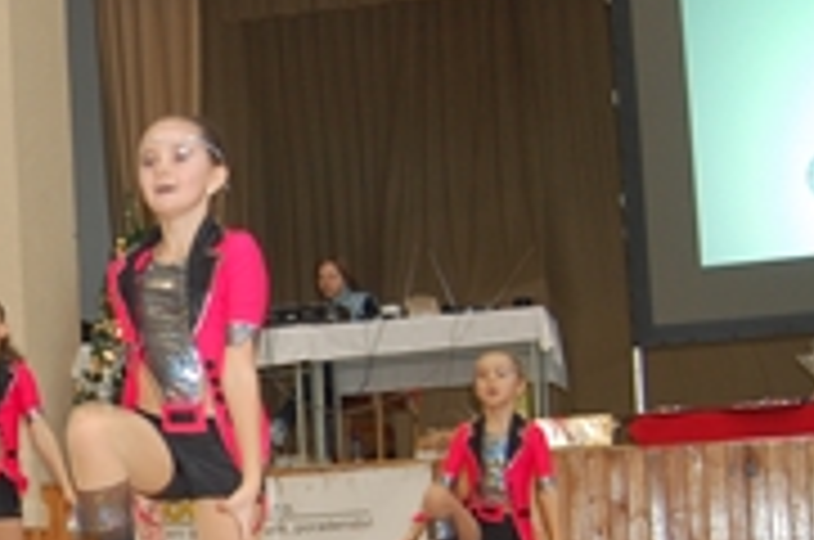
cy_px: 486
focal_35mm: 91
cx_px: -81
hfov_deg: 21.3
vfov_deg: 14.8
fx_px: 2054
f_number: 3.8
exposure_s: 1/60
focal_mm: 22
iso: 400
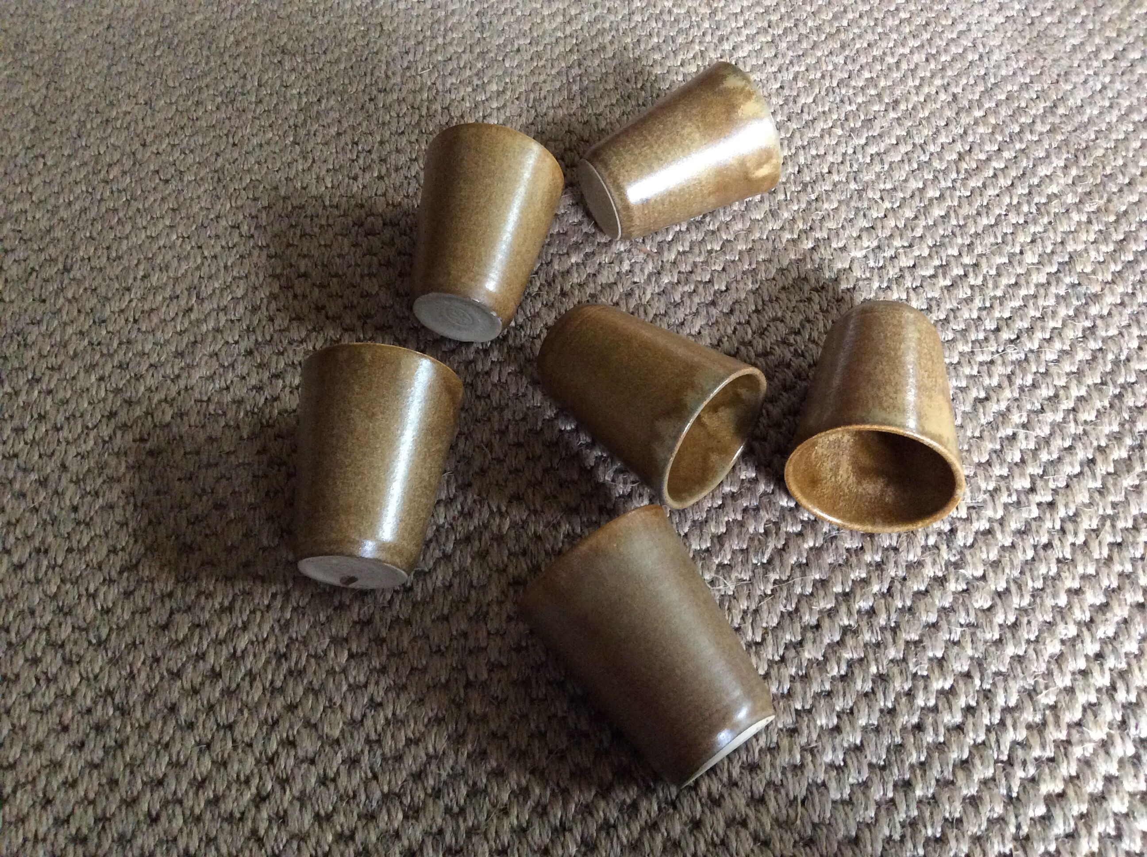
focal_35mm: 32
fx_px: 1059
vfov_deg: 44.1
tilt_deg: -56.9
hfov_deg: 56.9
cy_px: 428
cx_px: 574
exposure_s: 1/25
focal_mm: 3.3
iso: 320
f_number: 2.4
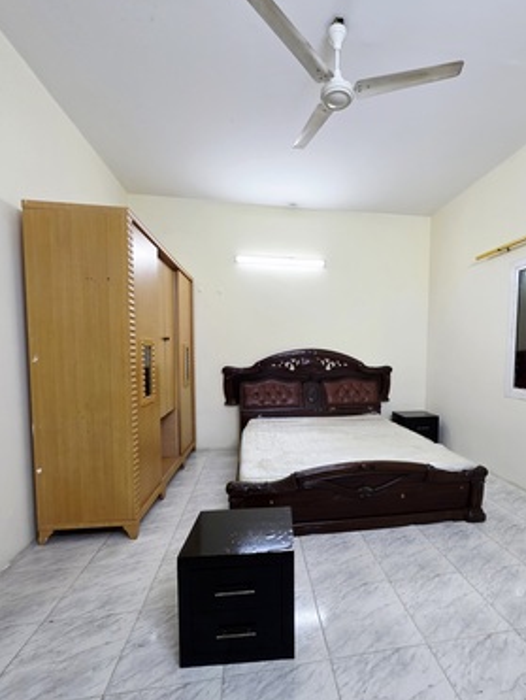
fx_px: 324
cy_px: 376
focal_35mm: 16
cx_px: 308
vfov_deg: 94.3
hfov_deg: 77.5
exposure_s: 1/50.3
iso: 160
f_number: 1.9
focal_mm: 2.2
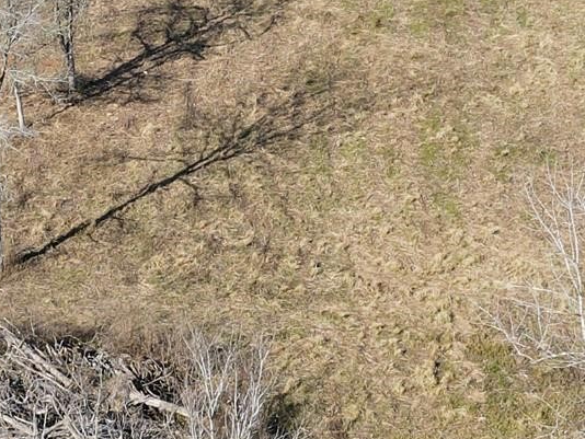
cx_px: 165
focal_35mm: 92
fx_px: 1555
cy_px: 219
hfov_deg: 21.2
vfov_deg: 16.1
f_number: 2.8
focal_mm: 4.5
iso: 100
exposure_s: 1/400
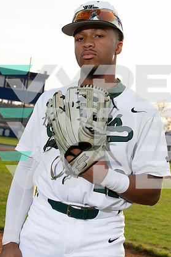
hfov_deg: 18.2
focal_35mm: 75
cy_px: 127
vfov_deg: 27.0
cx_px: 87
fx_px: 534
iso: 250
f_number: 9
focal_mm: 70
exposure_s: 1/250
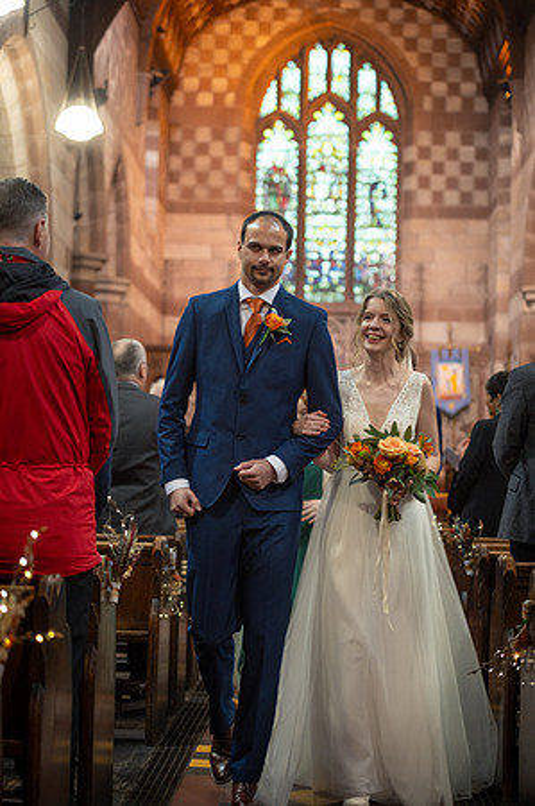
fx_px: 2279
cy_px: 403
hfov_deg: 13.4
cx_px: 268
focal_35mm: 102
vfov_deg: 20.0
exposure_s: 1/160
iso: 1600
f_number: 2.8
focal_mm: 102
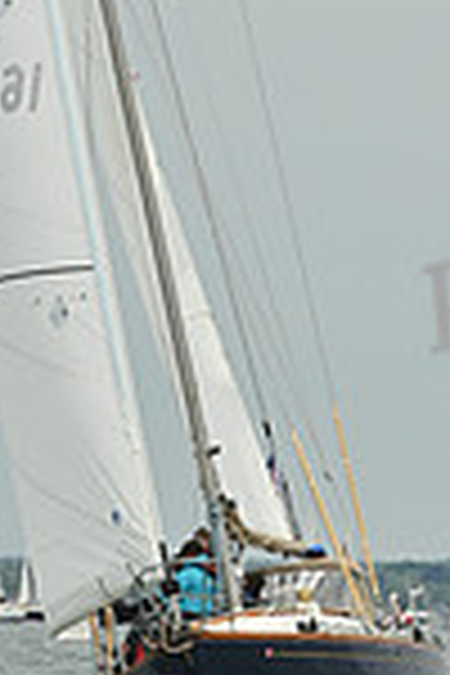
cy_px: 68
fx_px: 14174
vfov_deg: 2.7
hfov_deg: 1.8
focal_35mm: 756
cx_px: 191
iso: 320
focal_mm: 195
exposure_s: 1/800
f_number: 14
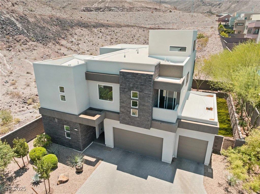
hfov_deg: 71.6
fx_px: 180
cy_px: 97
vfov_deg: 56.7
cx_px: 130
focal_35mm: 24
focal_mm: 12.29
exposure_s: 1/240
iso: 260
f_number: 2.8
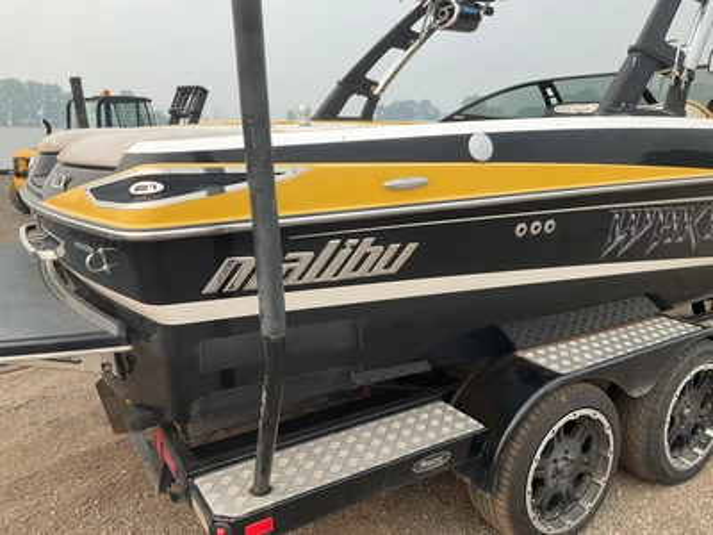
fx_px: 597
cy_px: 268
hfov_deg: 61.7
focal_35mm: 29
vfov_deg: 48.2
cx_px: 356
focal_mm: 3
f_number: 1.8
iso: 25
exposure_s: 1/353
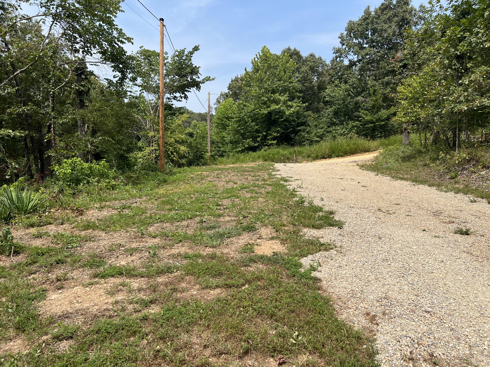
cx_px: 245
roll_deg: -0.4
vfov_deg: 53.1
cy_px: 184
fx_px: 368
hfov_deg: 67.3
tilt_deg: -4.6
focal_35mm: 26
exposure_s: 1/3356
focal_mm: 5.7
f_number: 1.5
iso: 50
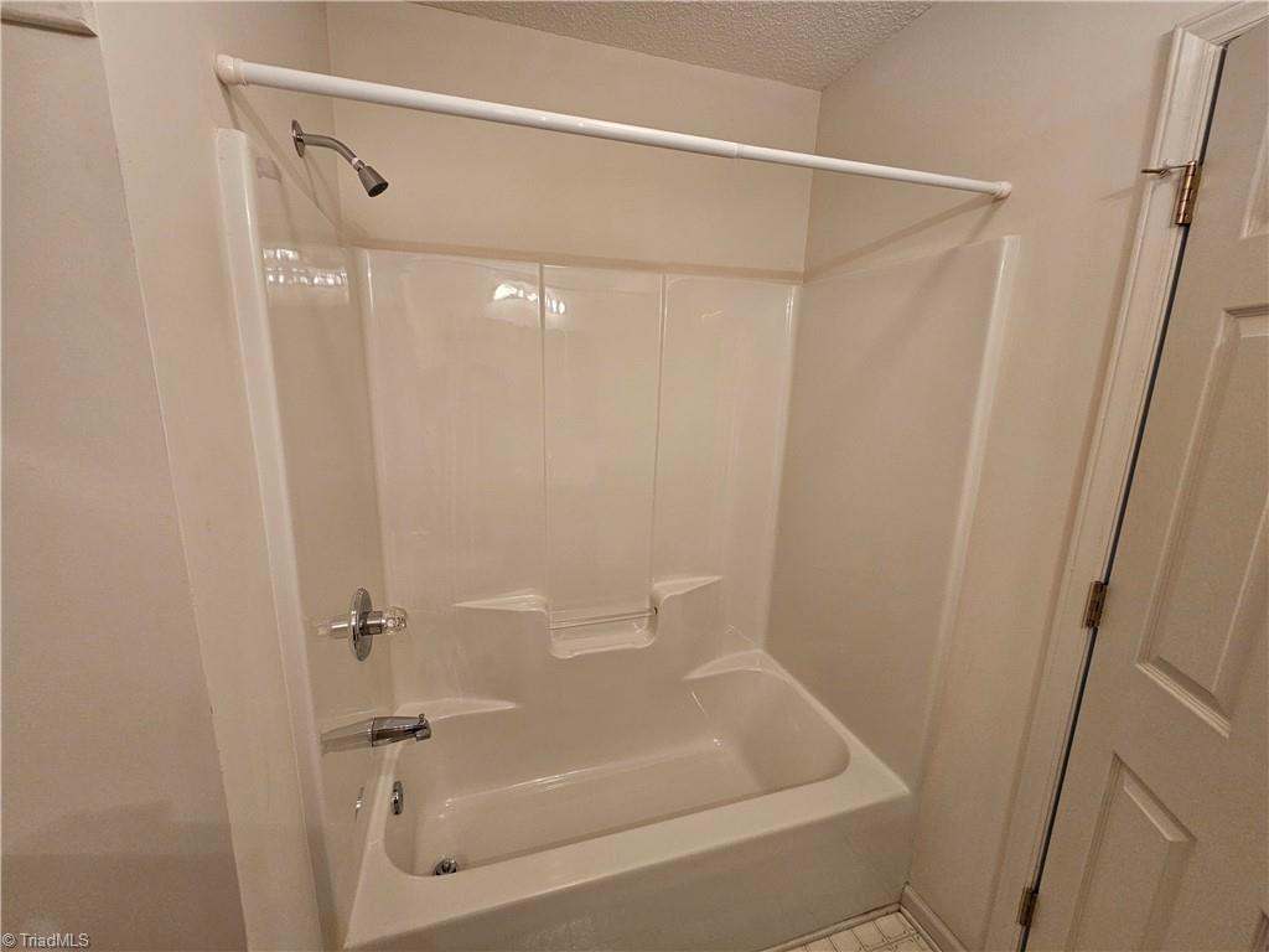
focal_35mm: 13
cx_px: 634
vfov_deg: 89.9
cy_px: 476
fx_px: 477
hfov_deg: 106.2
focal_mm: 2.2
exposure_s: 1/60
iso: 200
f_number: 2.2
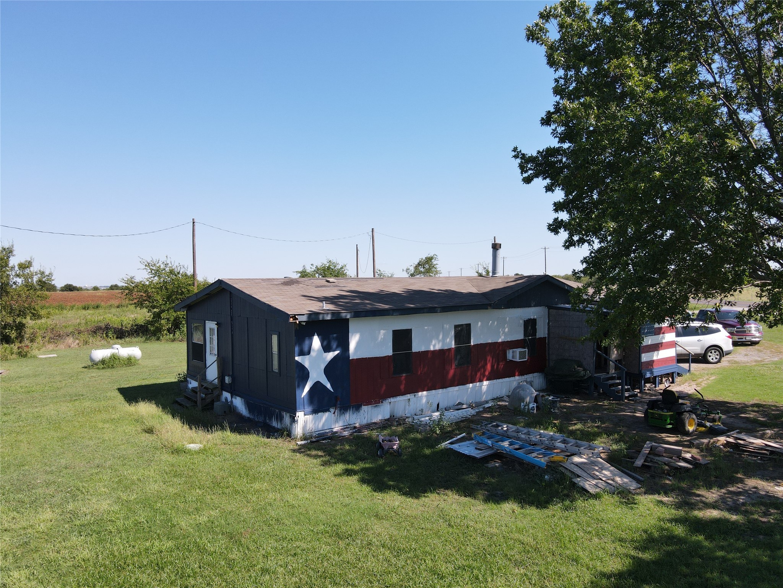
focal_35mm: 24
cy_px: 294
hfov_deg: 71.6
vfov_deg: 56.8
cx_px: 392
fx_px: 543
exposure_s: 1/500
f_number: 2.8
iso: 110
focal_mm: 4.5
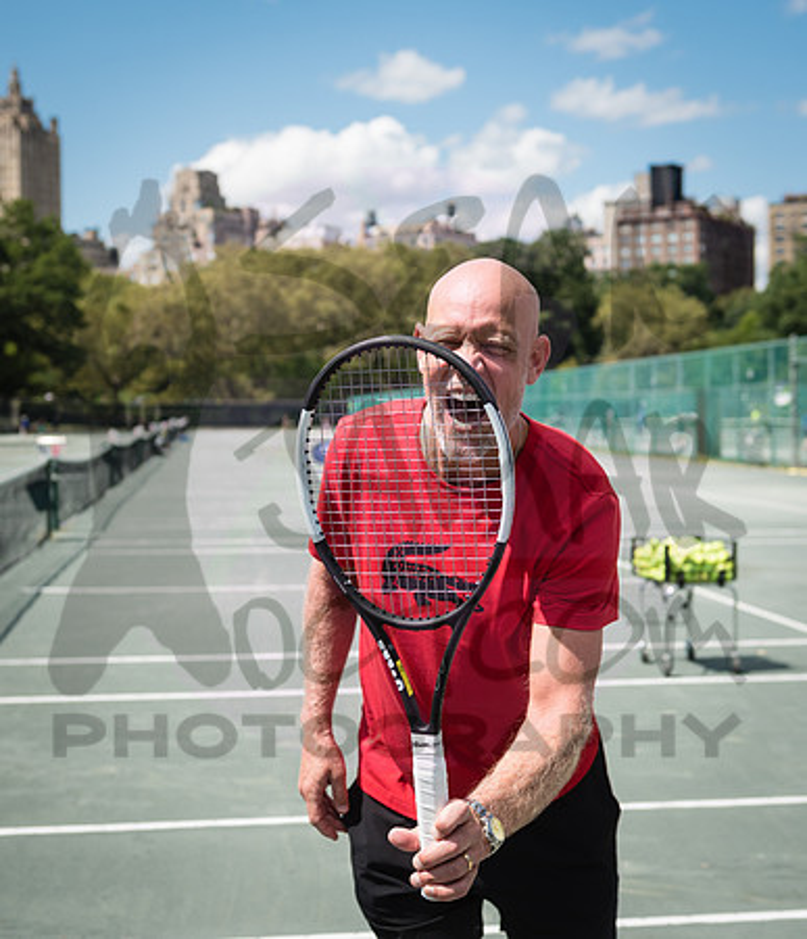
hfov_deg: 30.4
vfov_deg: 35.1
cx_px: 415
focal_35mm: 52
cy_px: 470
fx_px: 1485
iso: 200
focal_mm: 38
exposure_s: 1/2000
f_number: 4
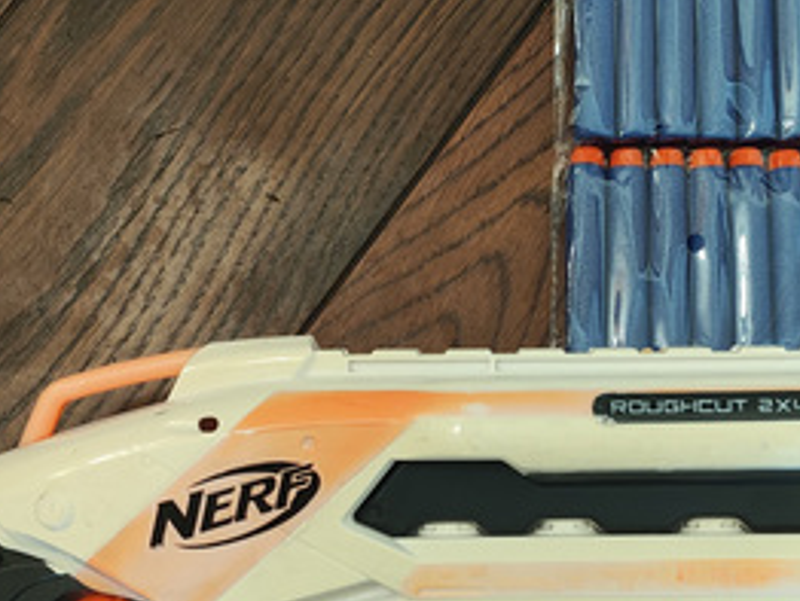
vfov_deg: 26.3
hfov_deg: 34.7
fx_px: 1272
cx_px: 504
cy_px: 435
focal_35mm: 55
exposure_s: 1/25
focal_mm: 4.68
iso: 942
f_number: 1.8
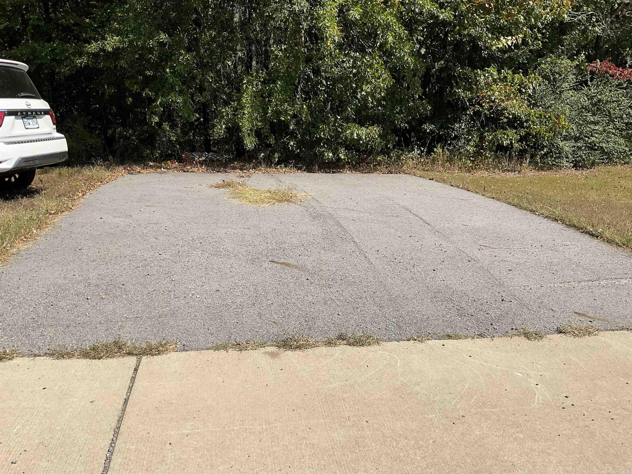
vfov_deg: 48.2
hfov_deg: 61.7
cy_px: 237
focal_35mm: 29
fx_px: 529
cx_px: 316
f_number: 1.8
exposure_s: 1/2227
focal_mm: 3
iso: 16
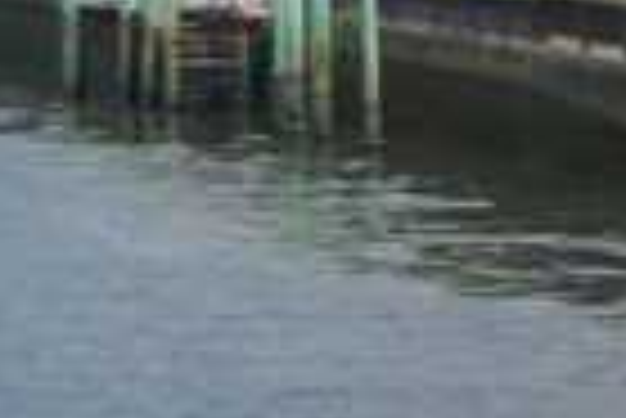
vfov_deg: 2.5
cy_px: -1099
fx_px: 9609
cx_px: -1198
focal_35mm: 552
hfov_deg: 3.6
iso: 100
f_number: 6.3
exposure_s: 1/500
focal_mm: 50
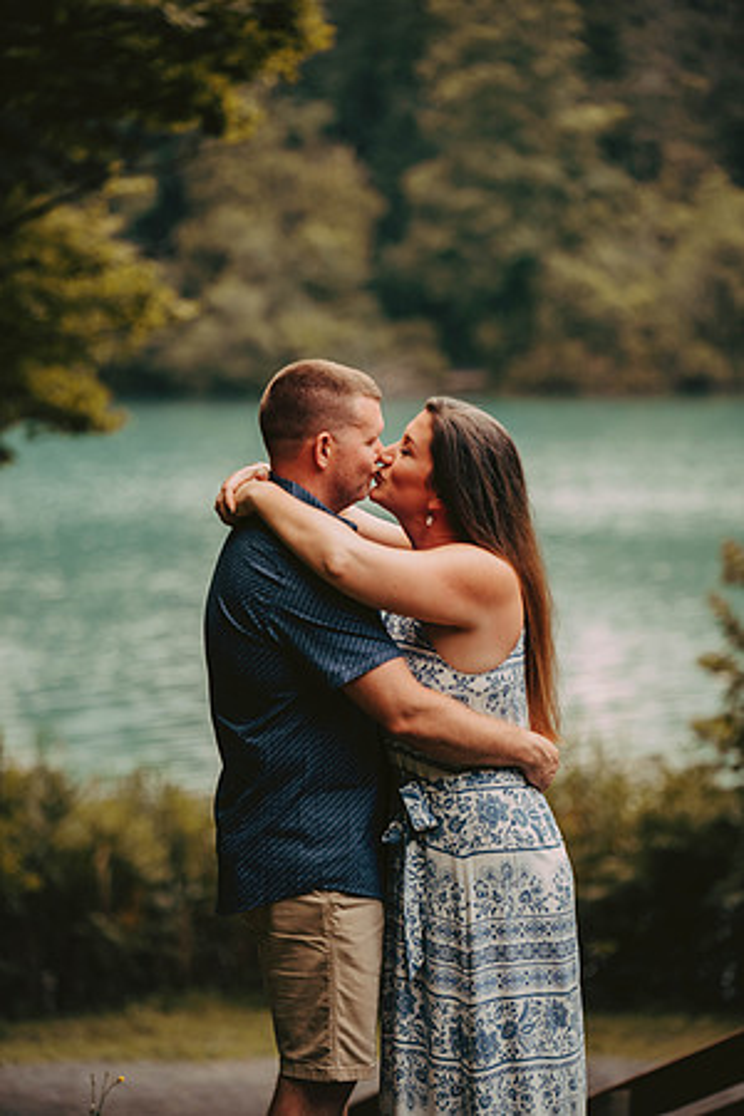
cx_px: 372
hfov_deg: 10.5
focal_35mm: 130
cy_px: 558
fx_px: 4030
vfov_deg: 15.8
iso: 320
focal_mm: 130
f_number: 2.8
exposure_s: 1/125
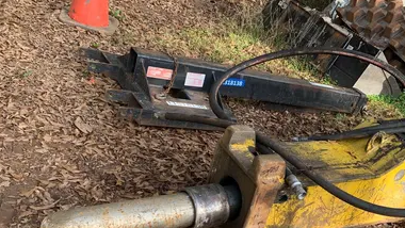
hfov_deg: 48.2
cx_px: 282
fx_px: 440
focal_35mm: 41
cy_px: 202
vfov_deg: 28.0
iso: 25
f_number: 1.8
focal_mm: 4.25
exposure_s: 1/260
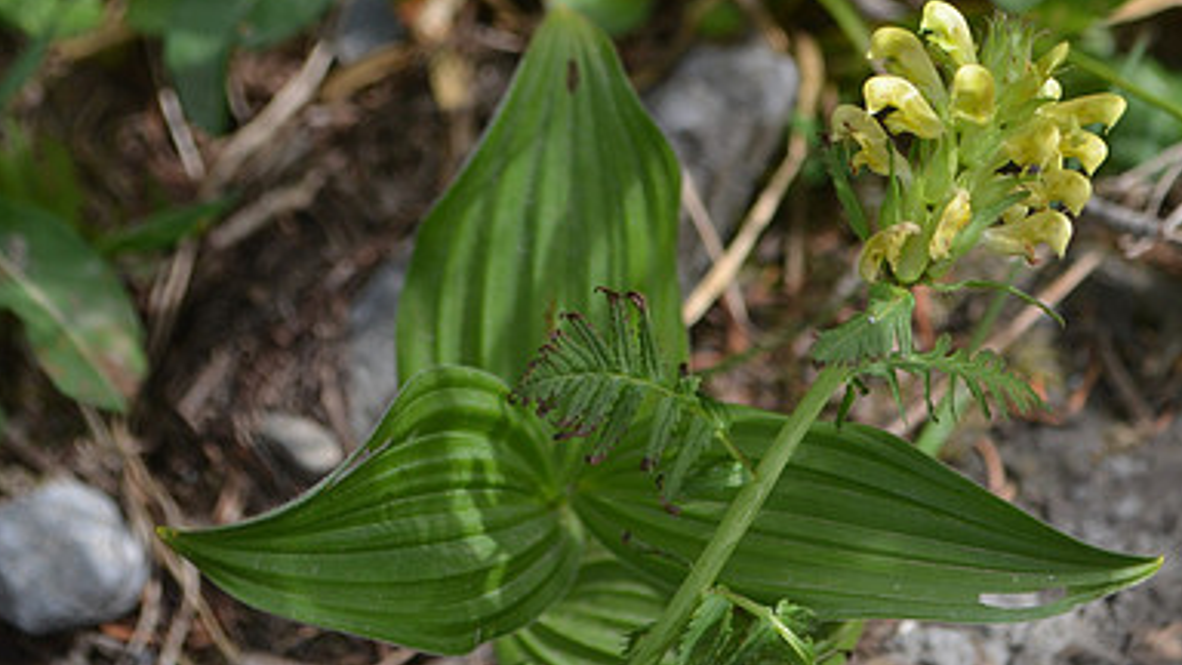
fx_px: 2821
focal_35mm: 90
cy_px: 274
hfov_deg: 23.5
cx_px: 819
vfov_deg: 13.4
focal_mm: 38
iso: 400
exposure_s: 1/1250
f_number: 5.3
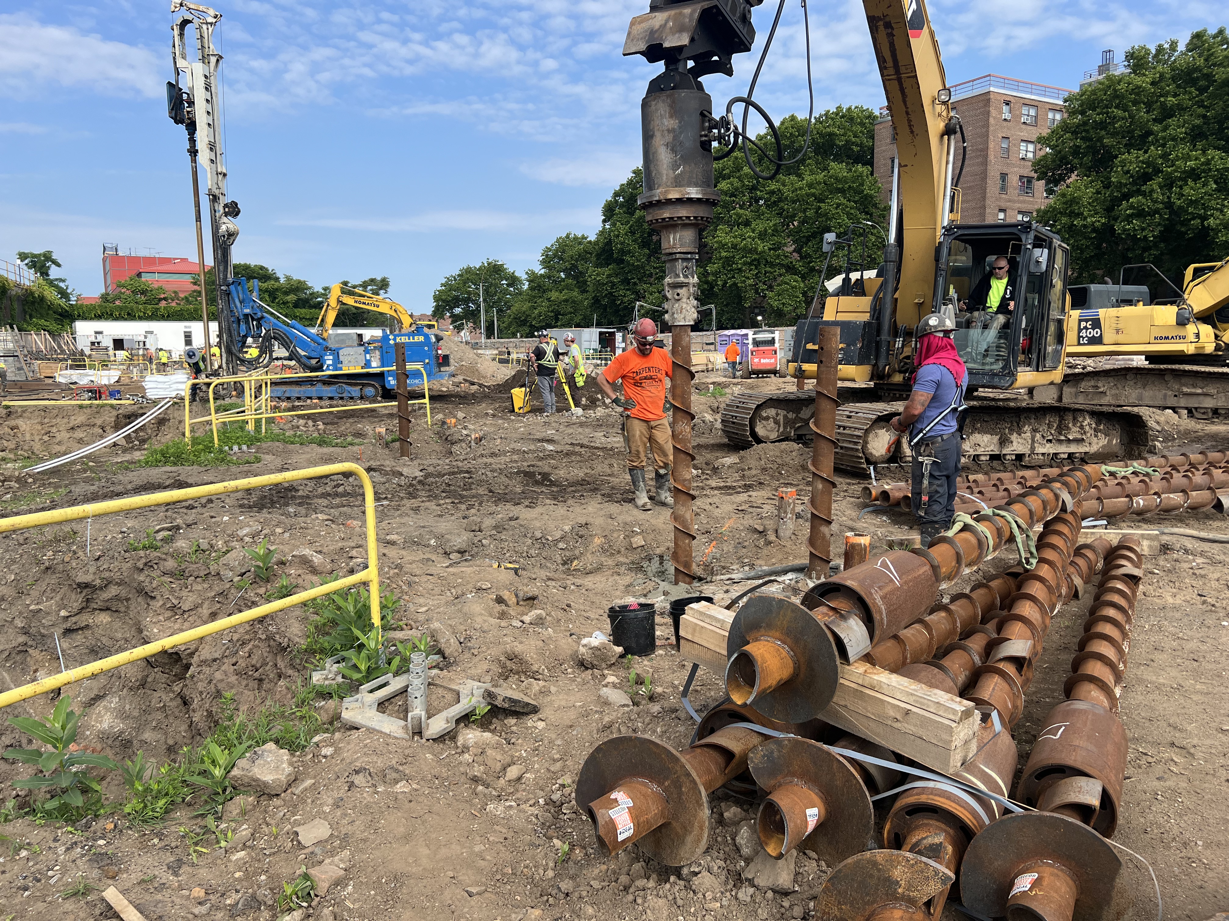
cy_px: 460
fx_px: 923
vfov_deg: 53.1
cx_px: 614
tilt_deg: -7.0
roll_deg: +0.7
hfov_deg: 67.3
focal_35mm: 26
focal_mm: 5.7
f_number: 1.5
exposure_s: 1/2299
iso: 50
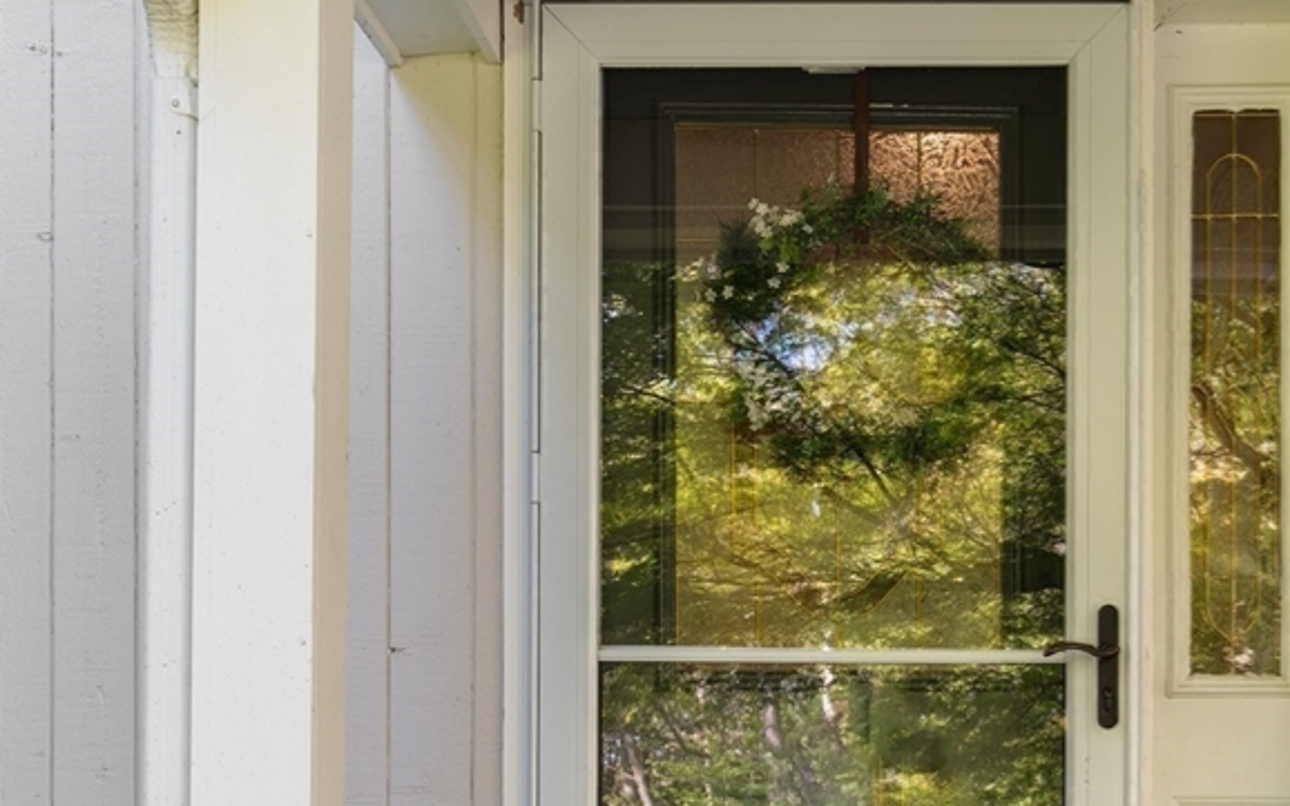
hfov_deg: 36.0
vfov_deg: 22.5
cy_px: 736
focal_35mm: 56
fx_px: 1968
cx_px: 826
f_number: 7.1
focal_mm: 31
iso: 320
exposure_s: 1/60
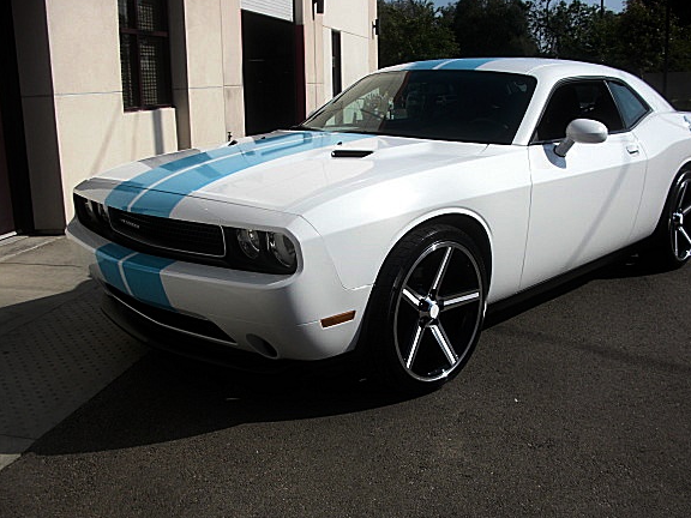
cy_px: 275
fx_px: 798
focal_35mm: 40
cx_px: 380
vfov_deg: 35.9
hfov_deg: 46.7
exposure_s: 1/200
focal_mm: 6.3
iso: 50
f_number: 7.9
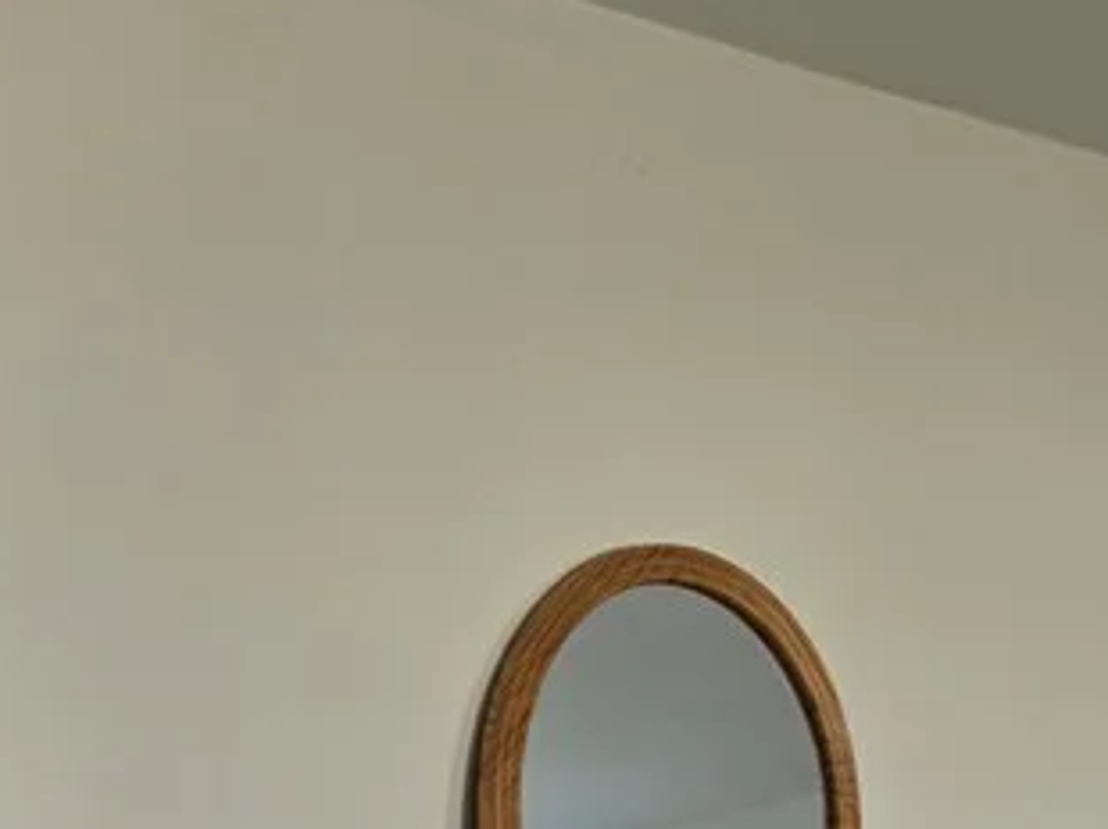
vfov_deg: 18.0
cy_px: 1101
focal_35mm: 76
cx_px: -618
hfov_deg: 21.1
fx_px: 2431
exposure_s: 1/120
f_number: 1.8
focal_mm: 5.4
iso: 64
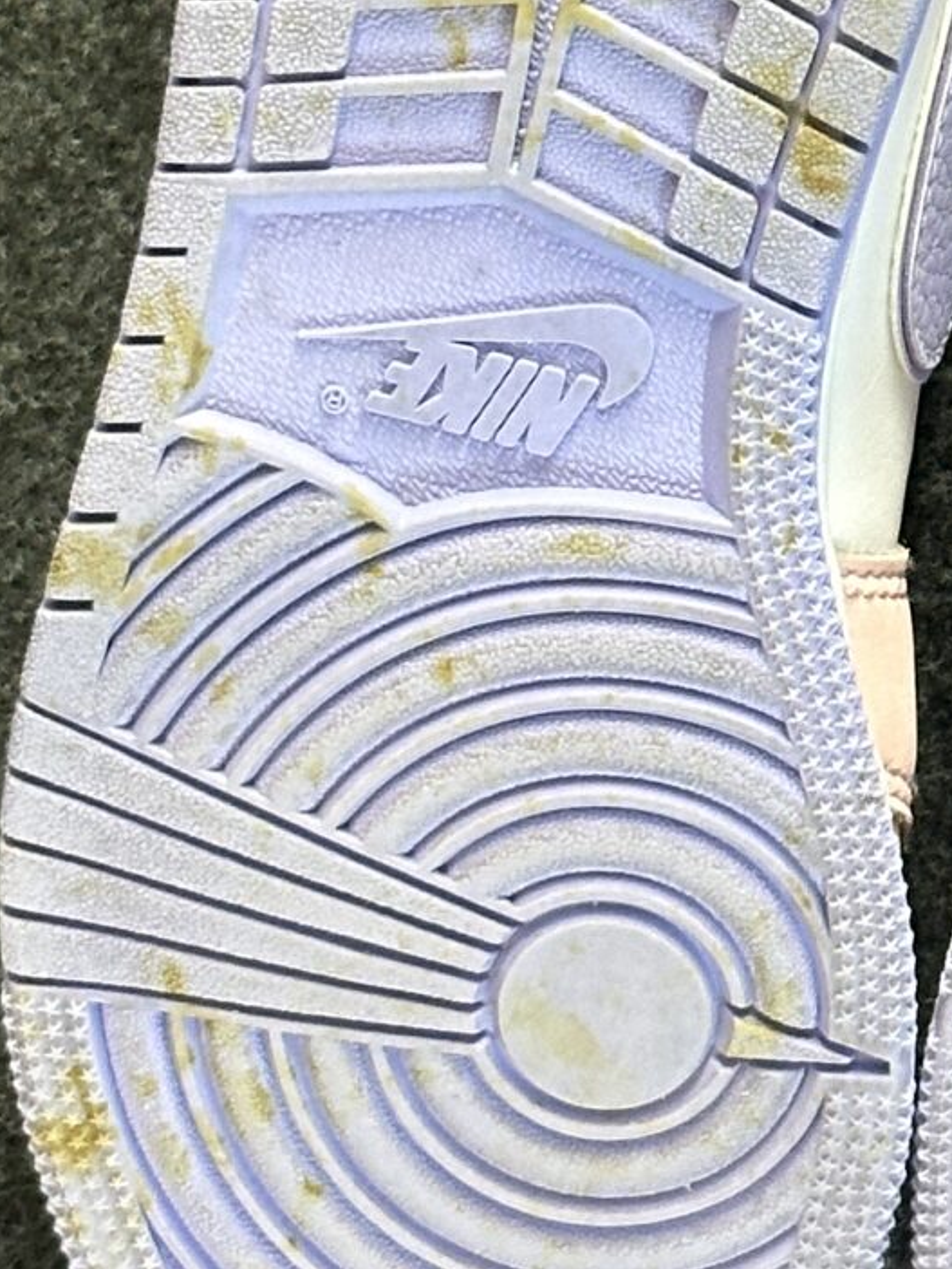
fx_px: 6413
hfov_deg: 8.4
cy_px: 345
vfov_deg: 11.3
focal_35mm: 175
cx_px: 947
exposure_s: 1/33
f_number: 1.78
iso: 320
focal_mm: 6.86
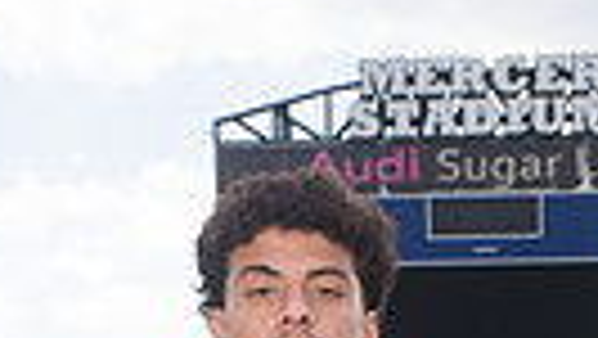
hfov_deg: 15.1
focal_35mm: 142
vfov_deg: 7.6
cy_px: 987
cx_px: 391
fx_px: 2253
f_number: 7.1
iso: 125
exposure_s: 1/320
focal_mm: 40
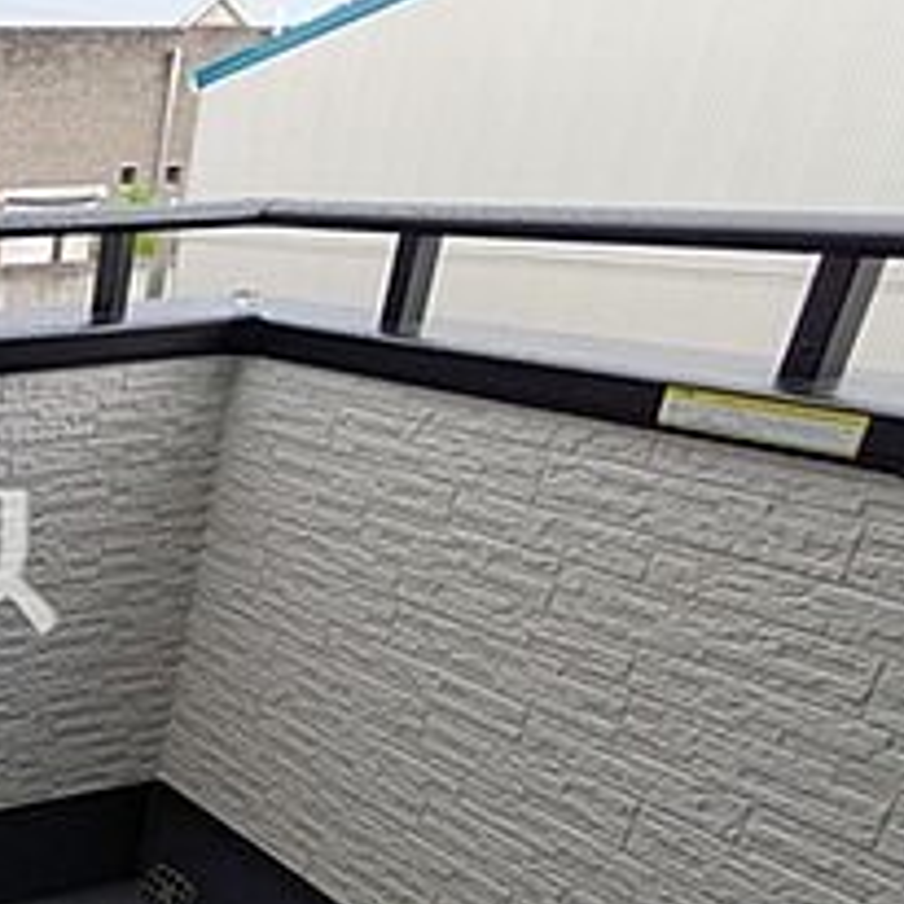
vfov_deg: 45.7
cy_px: 553
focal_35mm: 36
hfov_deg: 30.0
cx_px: -408
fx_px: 1064
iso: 50
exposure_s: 1/288
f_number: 2.2
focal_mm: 1.83
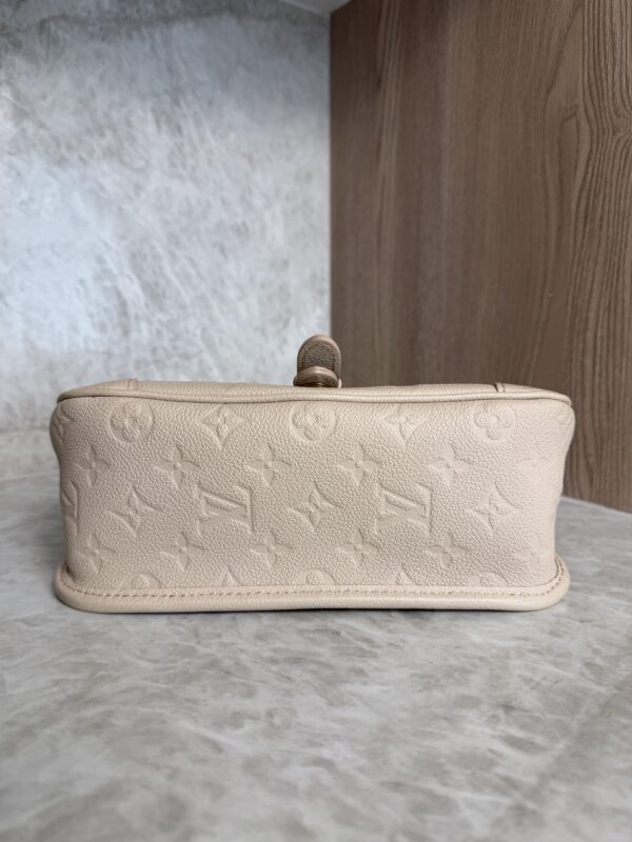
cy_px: 421
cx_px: 316
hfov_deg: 56.8
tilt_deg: -9.5
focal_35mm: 24
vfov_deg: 71.6
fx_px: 584
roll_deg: +0.1
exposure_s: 1/120
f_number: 1.78
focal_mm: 6.76
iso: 64
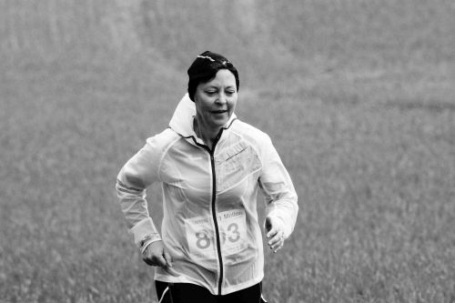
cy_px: 152
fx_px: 5685
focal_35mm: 450
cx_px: 228
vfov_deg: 3.1
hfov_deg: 4.6
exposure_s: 1/1600
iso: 3200
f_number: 10
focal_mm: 300
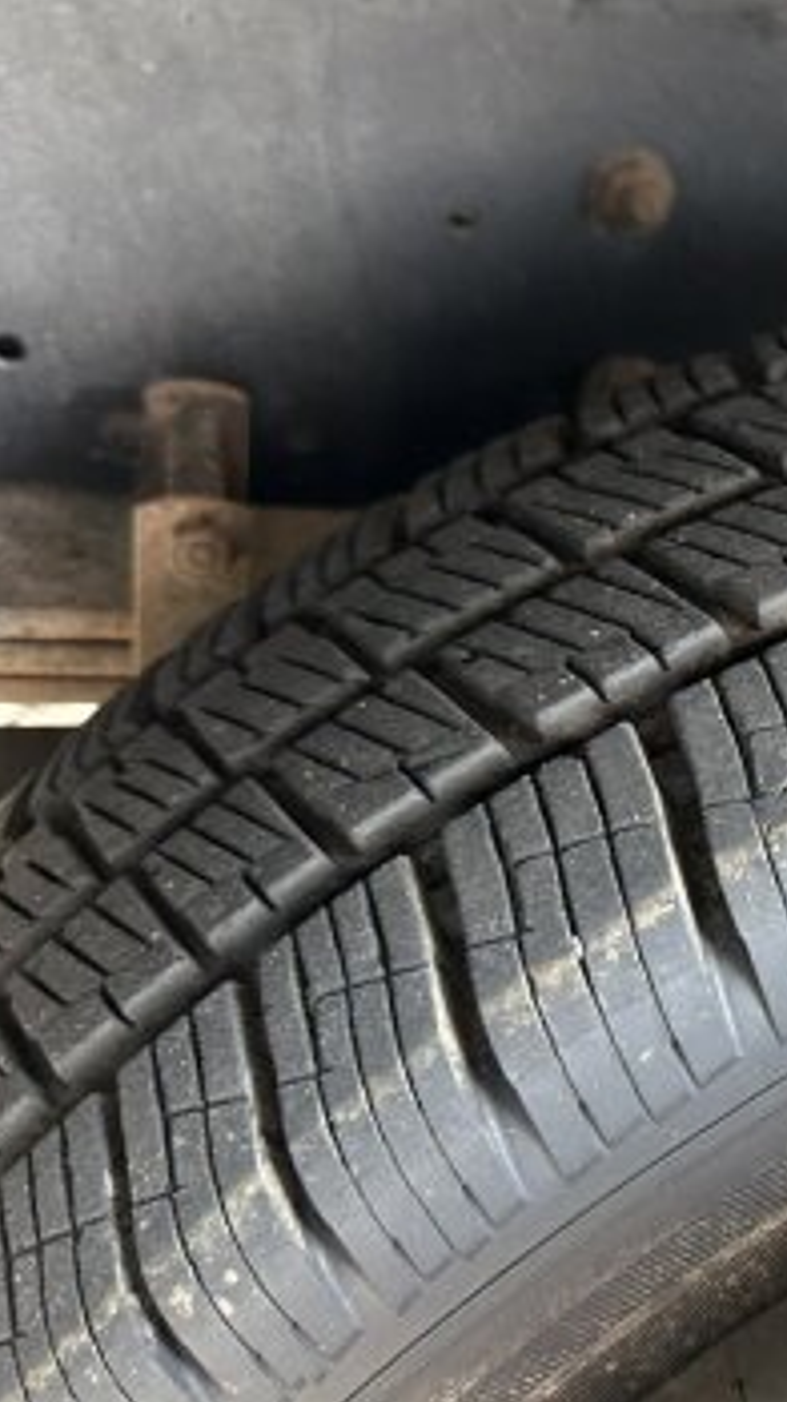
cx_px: 1201
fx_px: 1783
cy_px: 703
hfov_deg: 20.9
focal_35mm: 48
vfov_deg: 42.9
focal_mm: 6.86
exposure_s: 1/119
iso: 250
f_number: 1.78
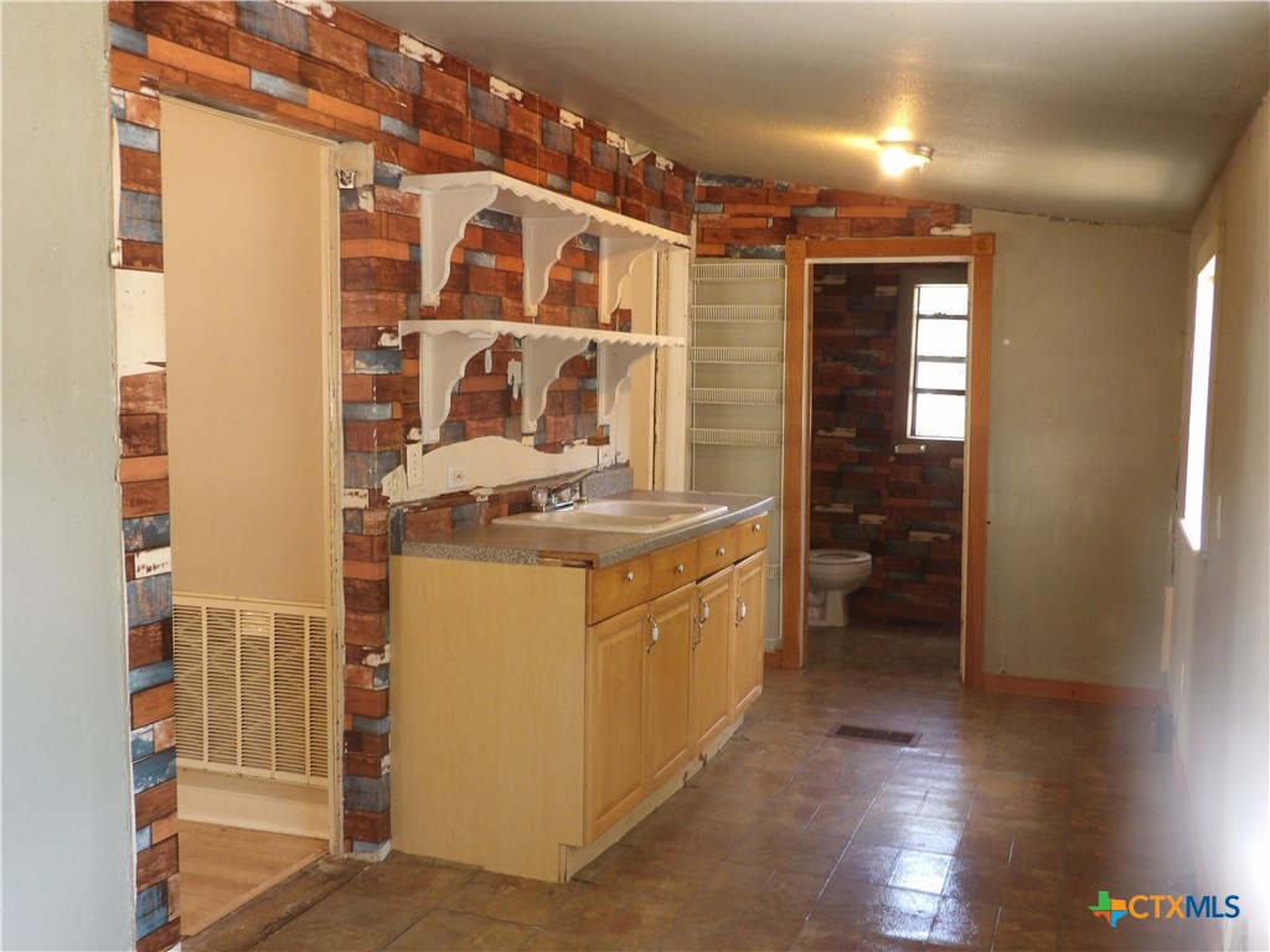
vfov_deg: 42.9
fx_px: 1211
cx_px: 635
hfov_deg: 55.4
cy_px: 476
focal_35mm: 33
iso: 244
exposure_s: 1/17
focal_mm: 5.9
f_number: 3.6
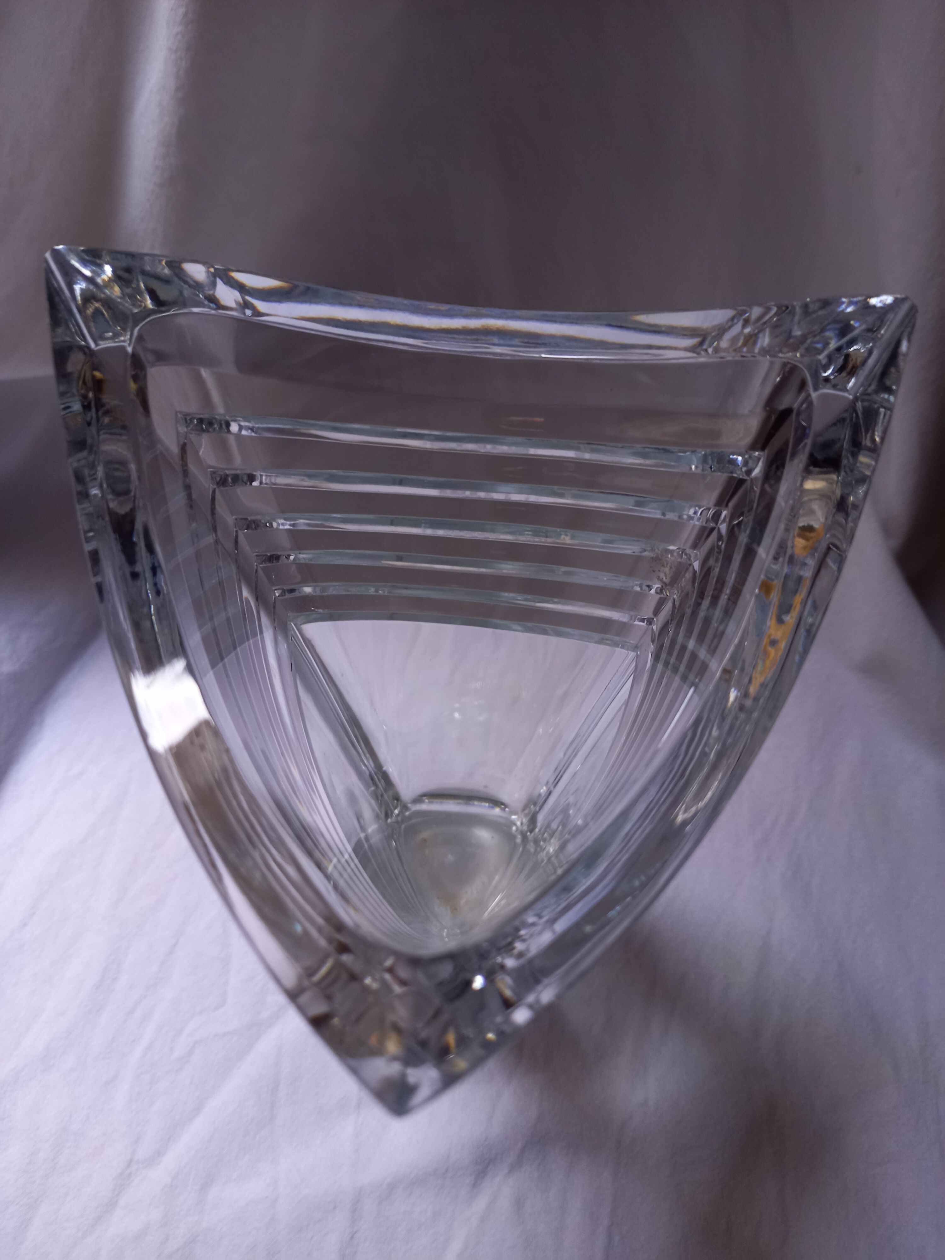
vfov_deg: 69.4
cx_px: 472
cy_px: 630
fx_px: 910
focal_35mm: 25
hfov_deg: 54.9
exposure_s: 1/50
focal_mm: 4.65
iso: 250
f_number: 1.8
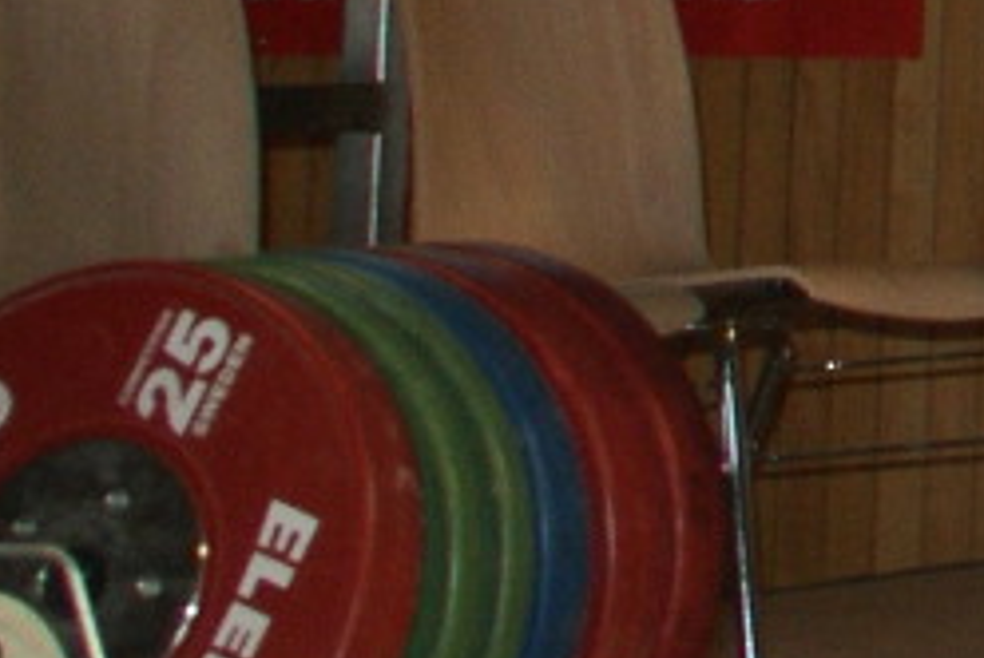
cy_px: -908
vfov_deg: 5.2
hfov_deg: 6.6
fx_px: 6978
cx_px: 3730
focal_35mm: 255
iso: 400
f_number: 5.6
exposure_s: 1/60
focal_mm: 22
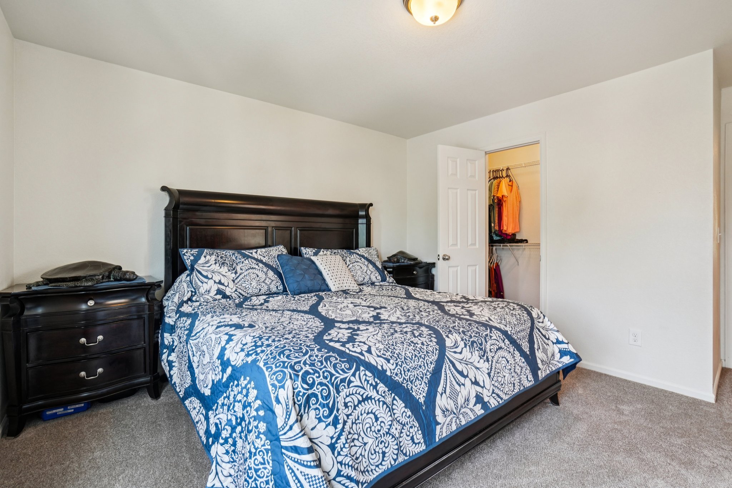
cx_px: 366
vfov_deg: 77.3
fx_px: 305
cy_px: 244
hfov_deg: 100.4
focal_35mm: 15
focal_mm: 10
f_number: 8
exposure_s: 1/15
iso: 400
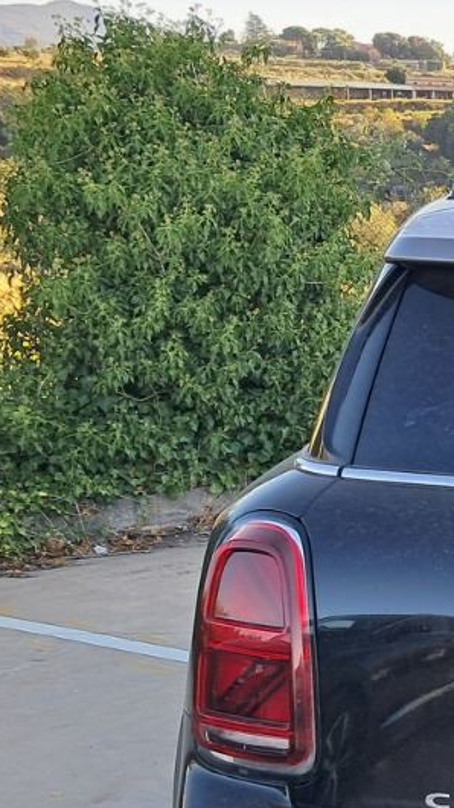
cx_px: 748
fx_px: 1520
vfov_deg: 29.4
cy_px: 582
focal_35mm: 71
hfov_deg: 15.3
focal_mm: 4
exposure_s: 1/142
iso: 50
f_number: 1.8
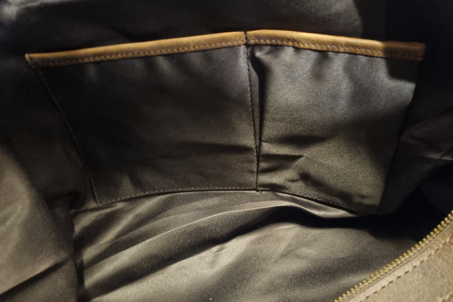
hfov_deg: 60.1
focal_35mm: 31
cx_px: 254
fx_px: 390
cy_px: 155
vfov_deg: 42.3
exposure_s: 1/10
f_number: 1.8
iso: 1600
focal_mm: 5.4
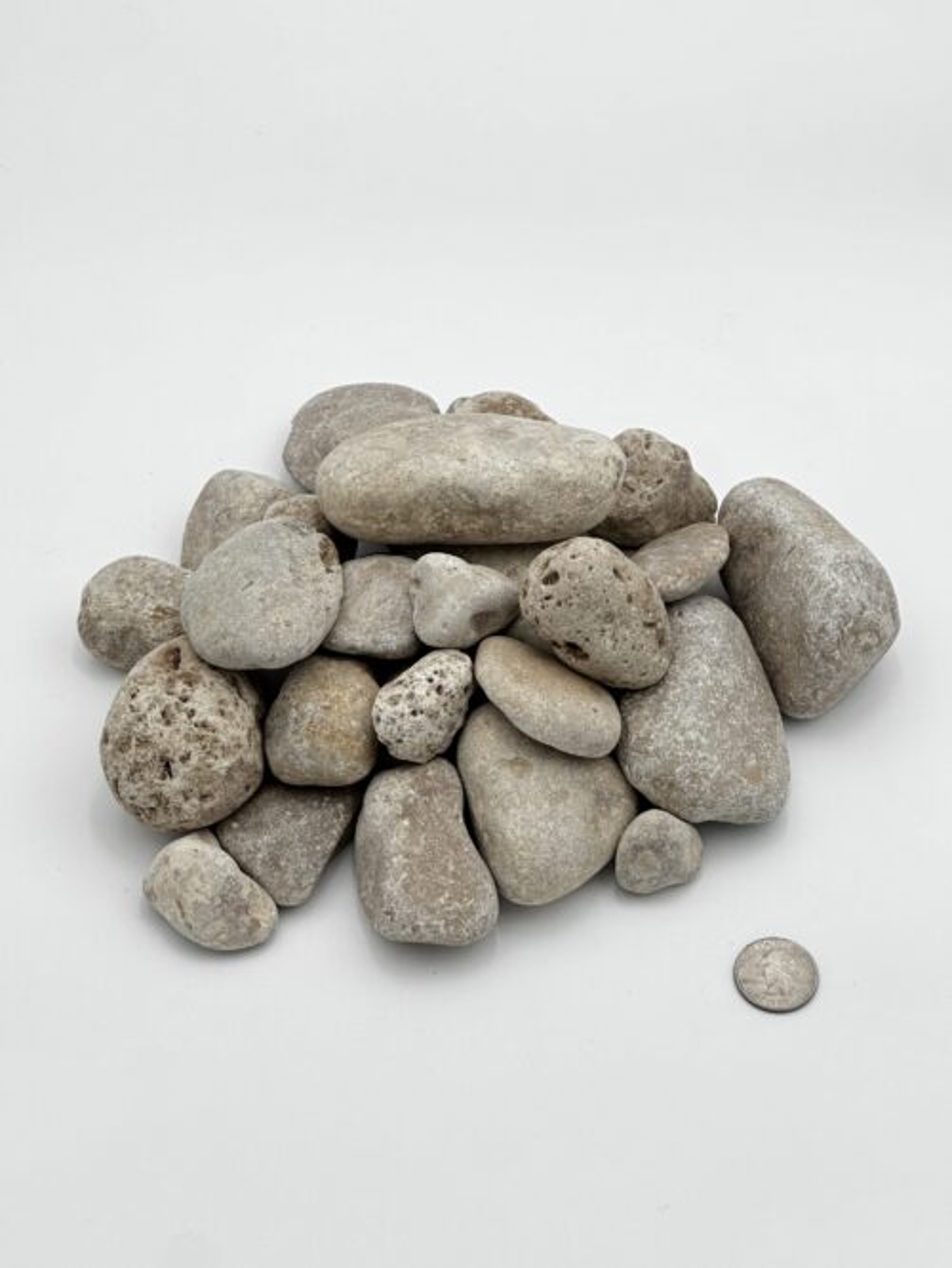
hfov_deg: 19.2
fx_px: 2822
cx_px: 476
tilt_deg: -49.6
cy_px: 634
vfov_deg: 25.3
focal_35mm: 77
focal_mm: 9
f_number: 2.8
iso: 32
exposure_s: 1/127
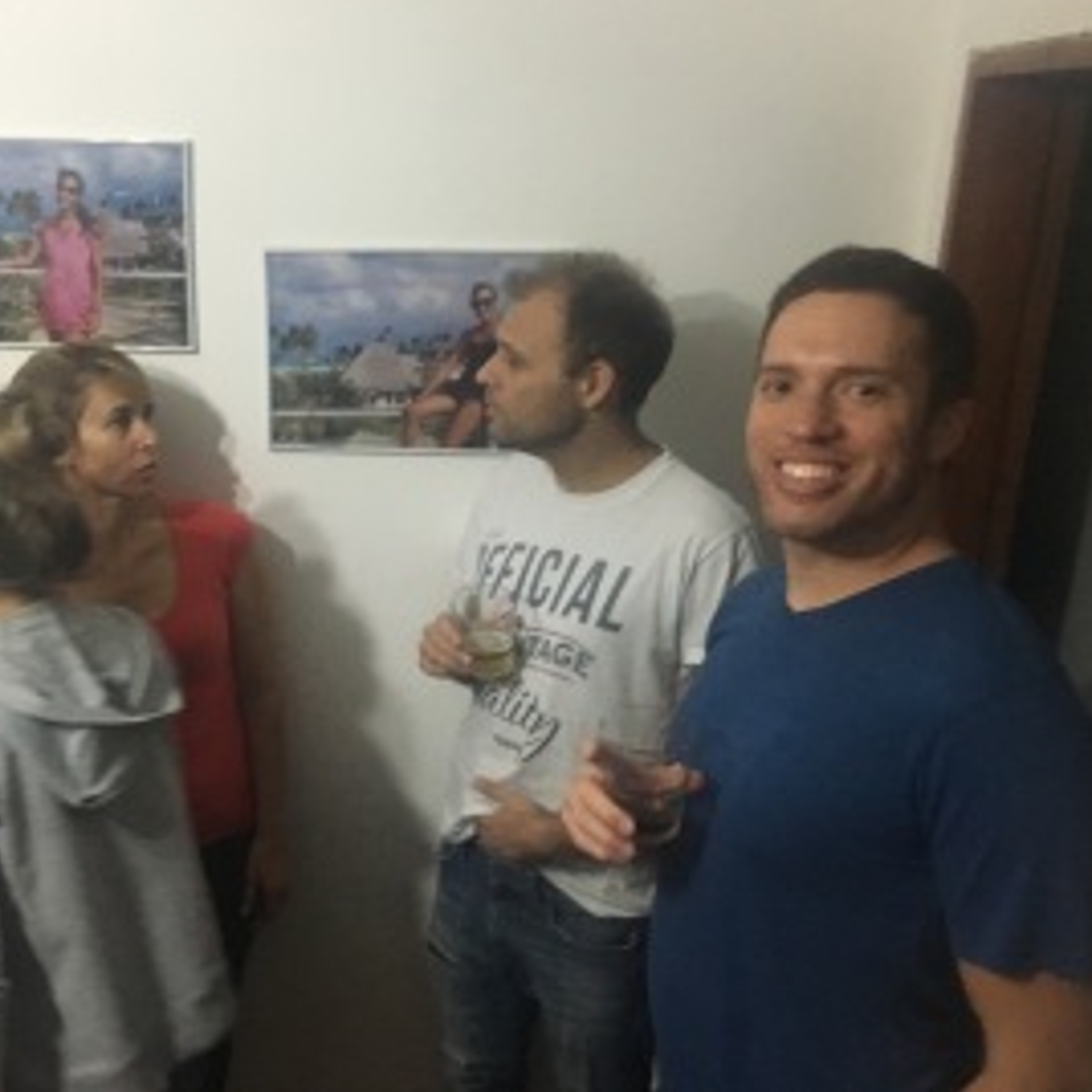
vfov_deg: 47.2
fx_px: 1249
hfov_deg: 46.4
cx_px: 359
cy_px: 538
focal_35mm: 35
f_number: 2.2
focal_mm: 4.15
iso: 250
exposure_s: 1/17
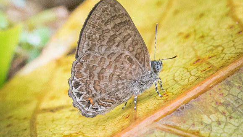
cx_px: 127
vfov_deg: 1.5
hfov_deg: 2.7
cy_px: 40
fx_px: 5180
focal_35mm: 804
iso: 800
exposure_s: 1/800
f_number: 6.3
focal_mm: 150
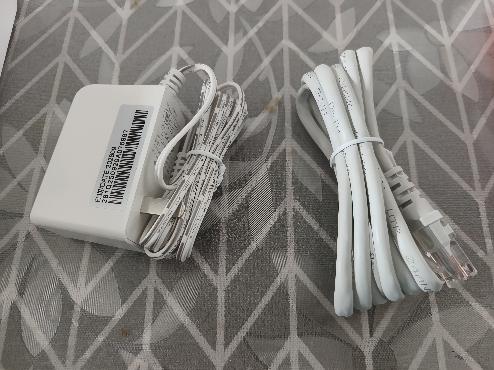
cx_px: 247
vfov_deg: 58.9
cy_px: 185
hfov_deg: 73.9
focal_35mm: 23
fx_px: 328
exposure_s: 1/33.3
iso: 940
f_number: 1.75
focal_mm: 5.5
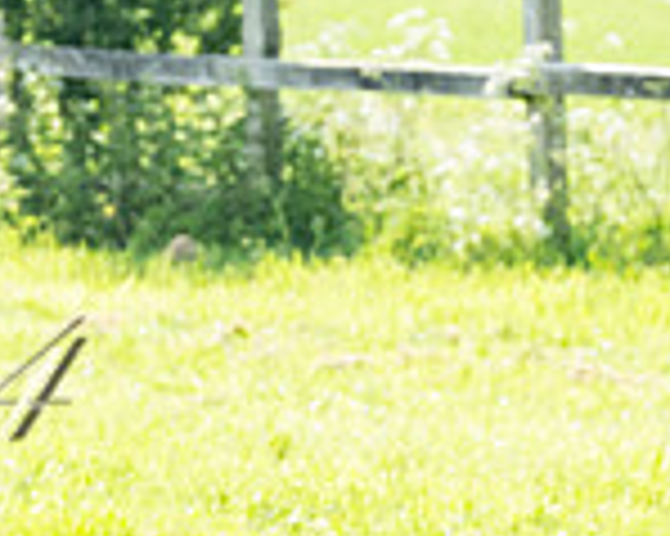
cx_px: -424
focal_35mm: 697
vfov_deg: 2.2
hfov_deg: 2.8
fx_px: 13812
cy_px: -83
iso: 400
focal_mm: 82
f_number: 5
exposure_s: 1/1250
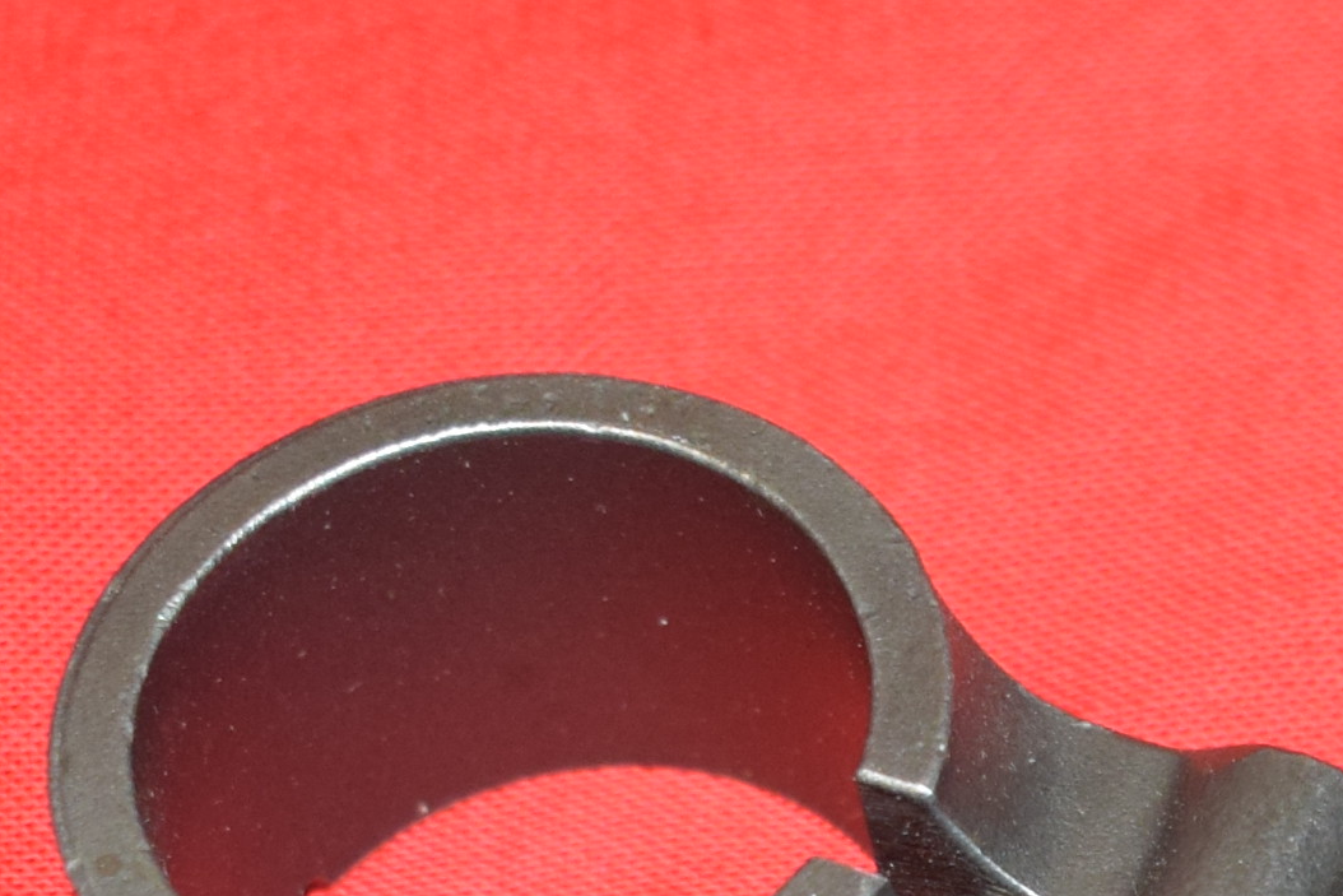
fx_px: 7163
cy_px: 1443
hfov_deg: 10.4
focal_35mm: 192
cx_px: 2014
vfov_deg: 7.0
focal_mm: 30
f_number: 5.6
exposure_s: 1/200
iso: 800
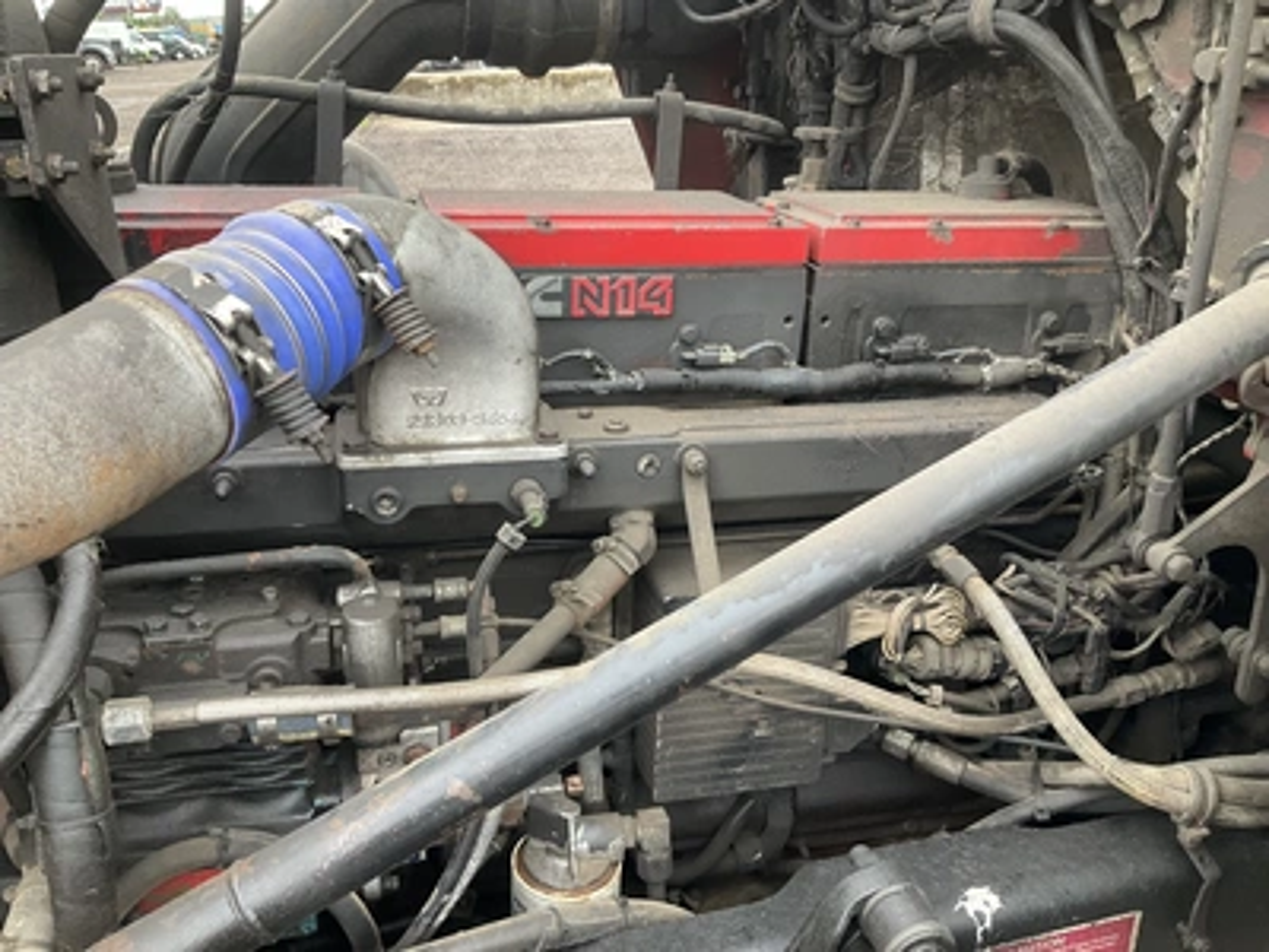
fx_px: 1063
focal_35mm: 29
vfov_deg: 48.2
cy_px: 476
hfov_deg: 61.7
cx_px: 634
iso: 64
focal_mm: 3
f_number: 1.8
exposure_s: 1/122
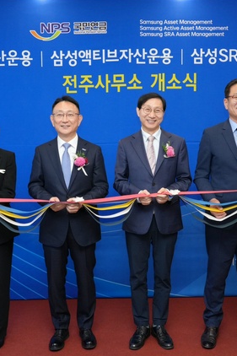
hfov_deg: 35.9
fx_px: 366
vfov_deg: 51.9
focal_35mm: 37
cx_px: 119
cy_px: 180
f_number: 5.6
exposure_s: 1/250
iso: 1600
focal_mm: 24
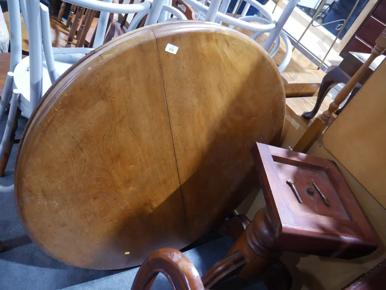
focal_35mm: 28
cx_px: 193
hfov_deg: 63.4
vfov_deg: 49.8
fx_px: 312
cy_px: 145
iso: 1250
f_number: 3.5
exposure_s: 1/60
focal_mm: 14
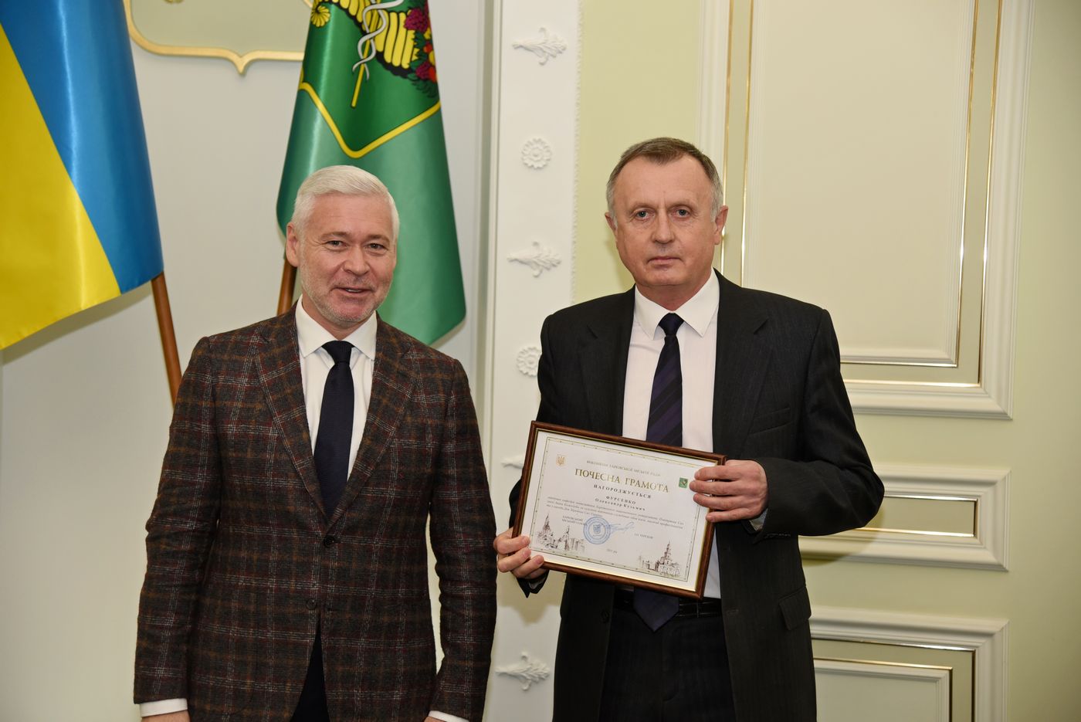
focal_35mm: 66
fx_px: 1983
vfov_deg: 20.6
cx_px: 540
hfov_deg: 30.5
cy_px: 361
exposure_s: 1/200
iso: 800
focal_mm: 66
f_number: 4
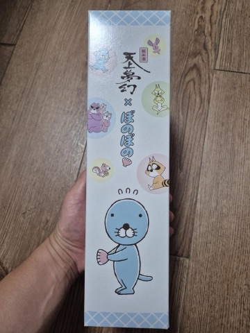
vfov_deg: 73.9
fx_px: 221
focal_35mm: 23
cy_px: 166
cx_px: 125
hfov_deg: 58.9
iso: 320
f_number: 1.8
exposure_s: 1/120
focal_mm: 5.4
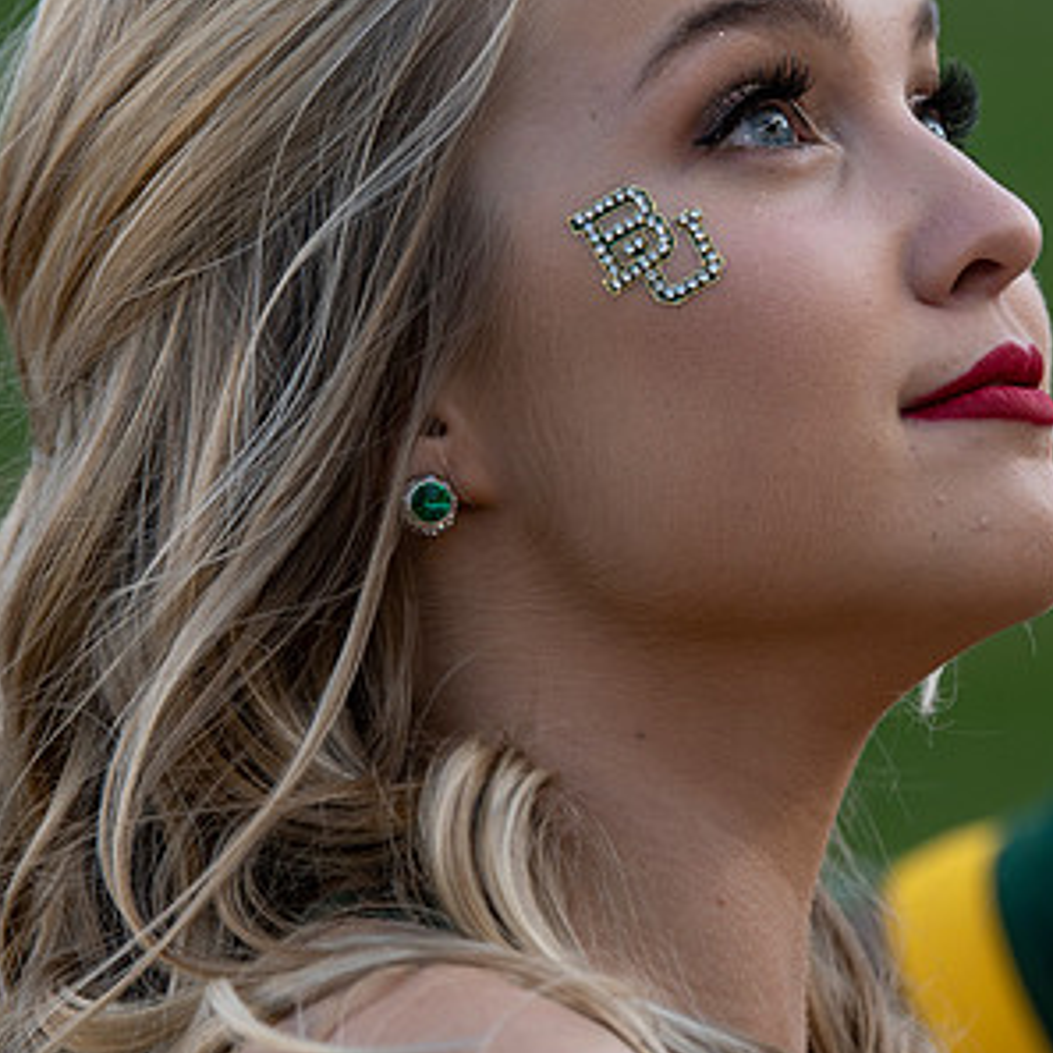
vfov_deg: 4.5
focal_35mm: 386
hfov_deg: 4.5
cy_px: 395
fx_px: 13284
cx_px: 851
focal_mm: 155
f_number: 4
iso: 110
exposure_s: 1/400
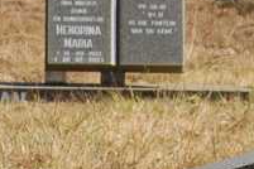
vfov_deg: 4.3
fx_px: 2208
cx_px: -201
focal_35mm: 313
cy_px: 403
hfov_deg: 6.4
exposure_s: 1/400
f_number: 6.3
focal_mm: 35
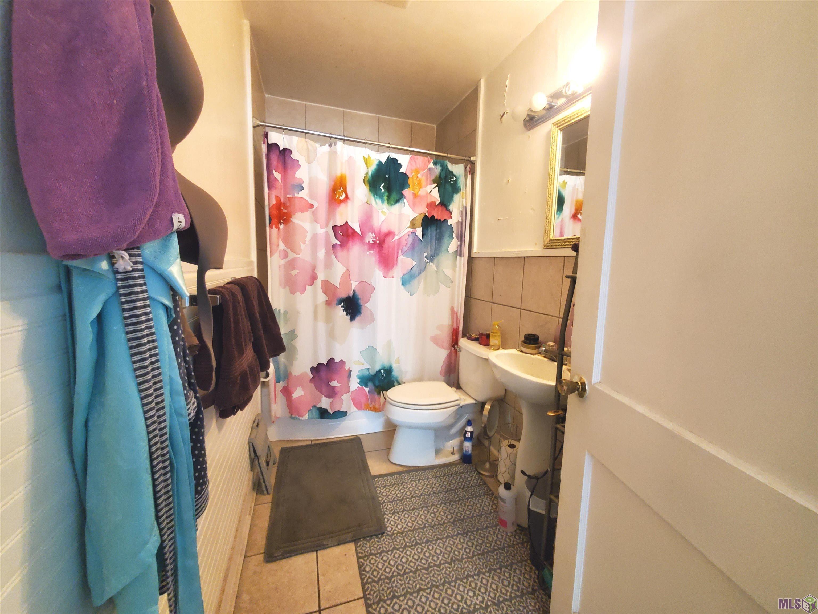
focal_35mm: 13
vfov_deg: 89.9
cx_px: 409
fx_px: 307
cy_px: 307
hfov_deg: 106.2
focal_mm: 1.8
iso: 1000
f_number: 2.2
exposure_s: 1/20
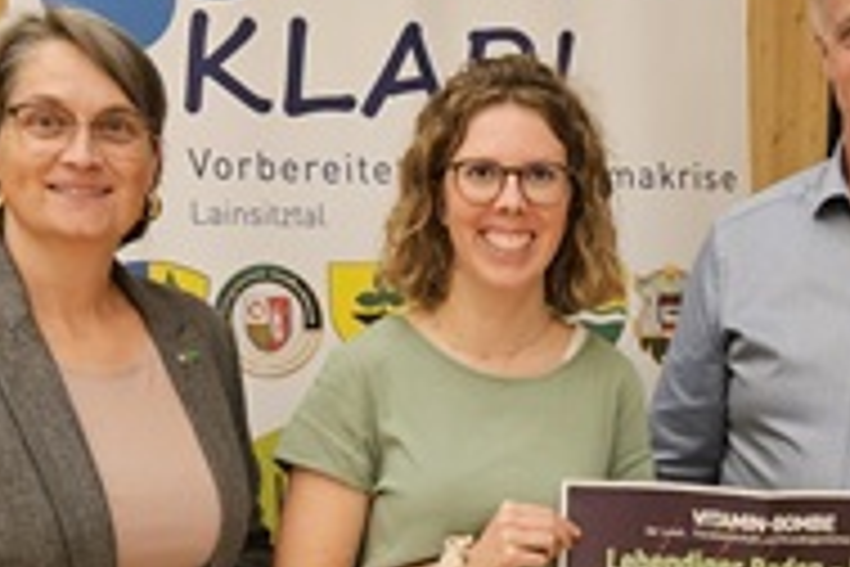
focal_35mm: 76
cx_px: 522
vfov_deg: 17.7
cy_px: 508
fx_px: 1794
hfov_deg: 26.6
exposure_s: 1/120
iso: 400
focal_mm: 5.4
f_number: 1.8
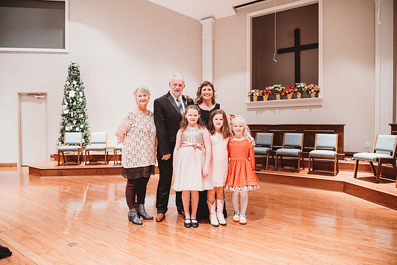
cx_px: 198
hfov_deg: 73.7
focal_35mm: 24
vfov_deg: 53.2
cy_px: 132
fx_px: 265
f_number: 4
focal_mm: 24
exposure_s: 1/200
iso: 6400
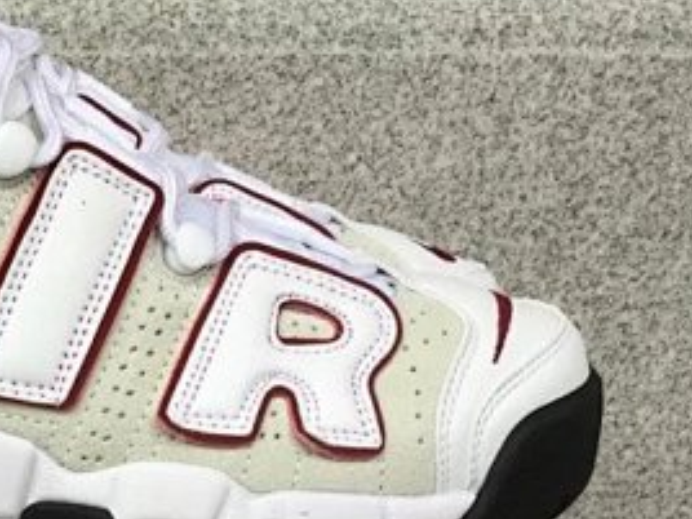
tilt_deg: -17.5
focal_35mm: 74
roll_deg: -0.1
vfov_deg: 19.5
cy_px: 483
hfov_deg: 25.2
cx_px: 23
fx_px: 1479
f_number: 2.4
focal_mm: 3.3
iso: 32
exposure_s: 1/60
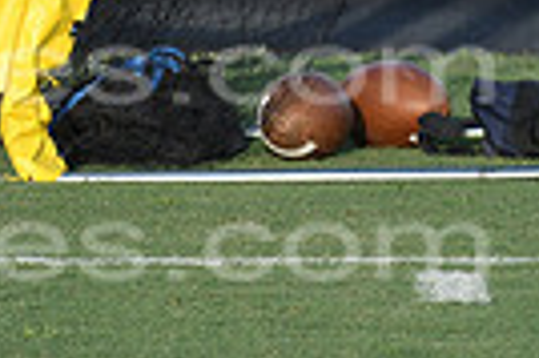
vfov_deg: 1.8
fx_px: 11664
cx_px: -418
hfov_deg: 2.6
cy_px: -364
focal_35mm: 780
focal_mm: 120
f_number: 5.6
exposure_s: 1/500
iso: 100
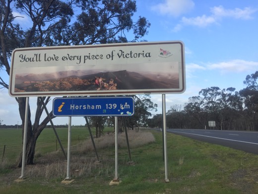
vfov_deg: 48.2
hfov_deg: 61.7
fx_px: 216
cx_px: 129
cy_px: 97
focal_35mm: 29
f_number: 2.2
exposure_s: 1/807
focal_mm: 4.15
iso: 32
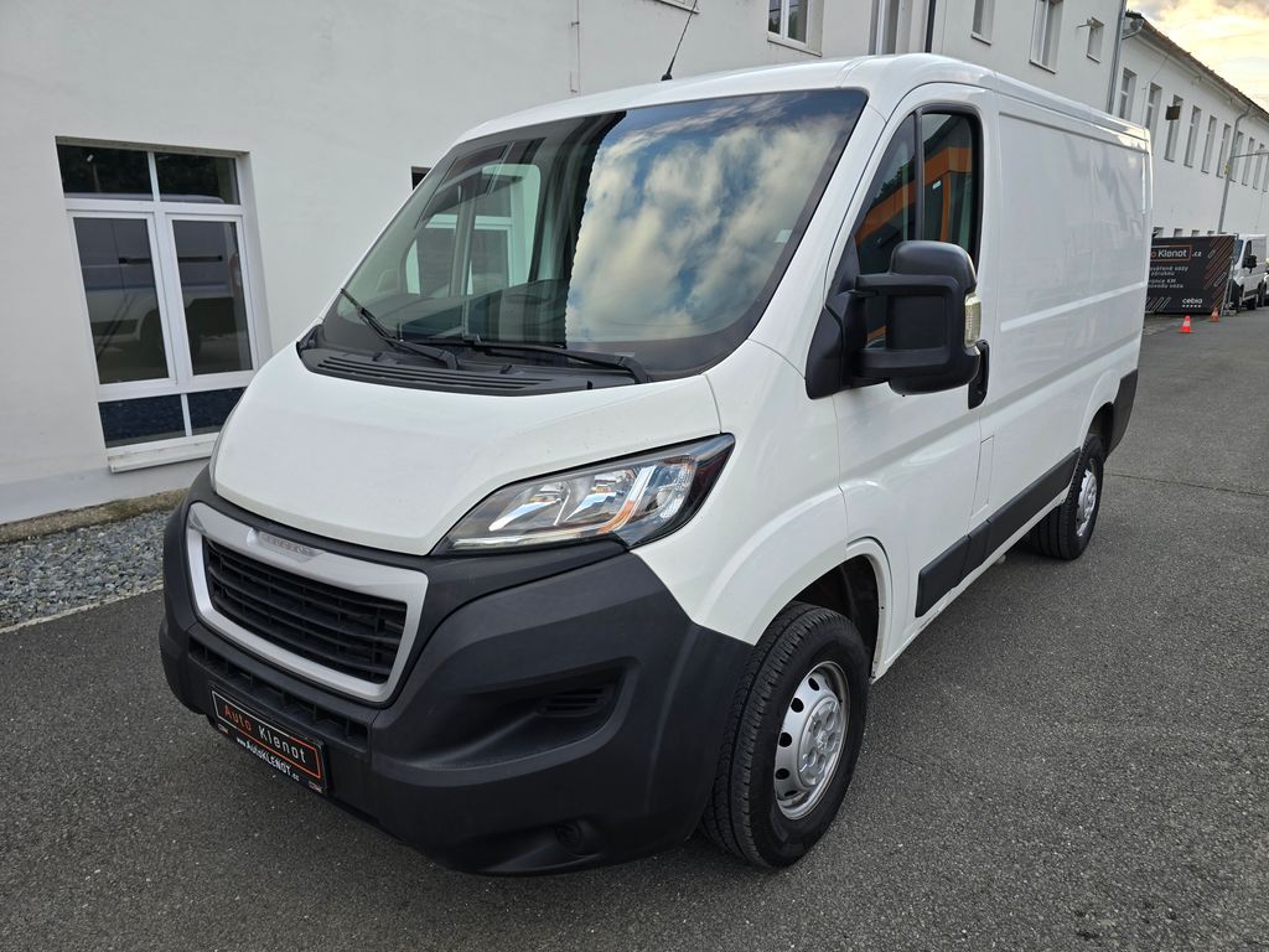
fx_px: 843
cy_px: 476
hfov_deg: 73.9
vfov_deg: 58.9
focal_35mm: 23
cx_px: 634
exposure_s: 1/180
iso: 16
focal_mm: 6.3
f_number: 1.7
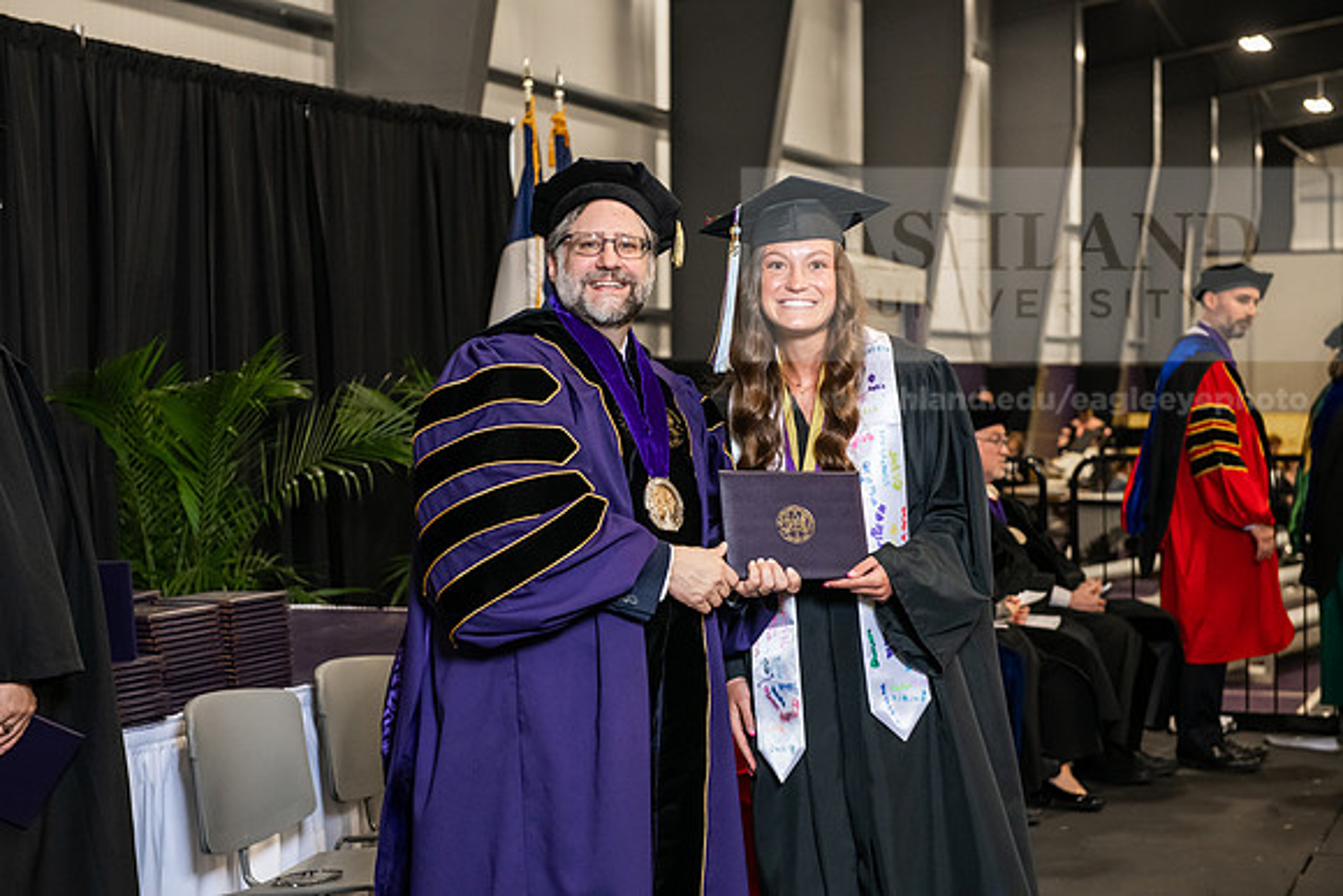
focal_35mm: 70
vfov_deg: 19.5
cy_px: 448
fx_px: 2612
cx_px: 672
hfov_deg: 28.8
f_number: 5
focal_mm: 70
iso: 2500
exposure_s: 1/200
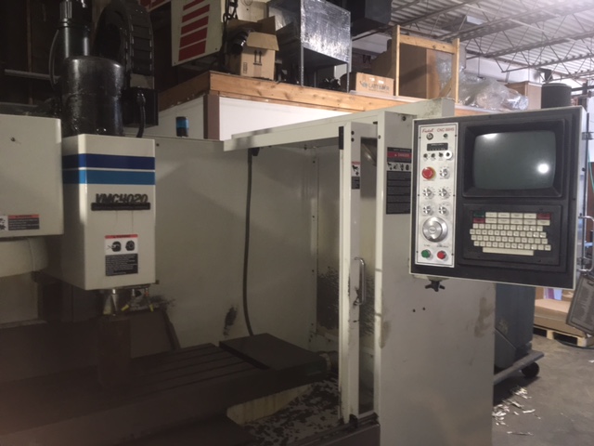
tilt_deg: -4.2
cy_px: 223
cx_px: 297
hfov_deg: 61.7
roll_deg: -1.2
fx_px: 498
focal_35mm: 29
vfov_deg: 48.2
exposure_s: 1/17
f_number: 2.2
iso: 80
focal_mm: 4.15
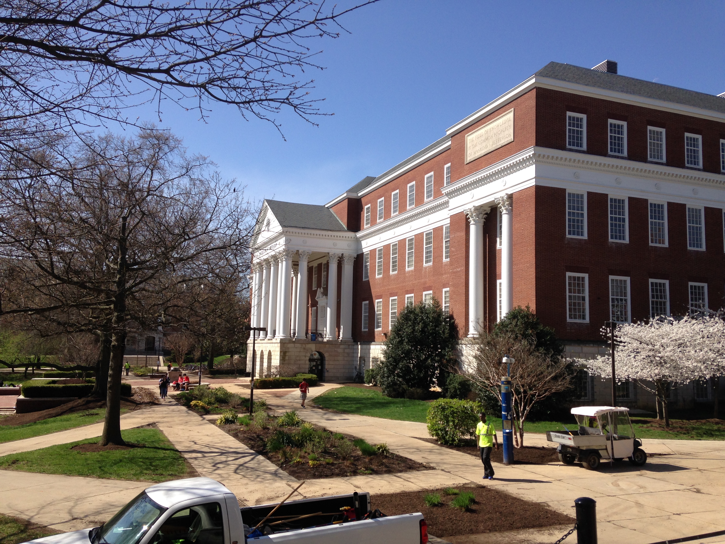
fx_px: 691
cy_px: 272
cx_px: 362
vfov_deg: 42.9
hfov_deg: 55.4
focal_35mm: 33
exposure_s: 1/1290
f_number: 2.4
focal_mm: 4.12
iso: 50
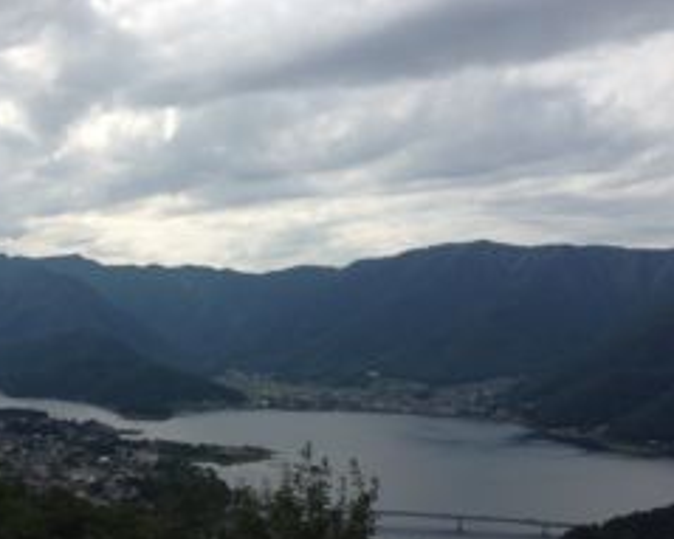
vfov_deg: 27.9
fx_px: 1077
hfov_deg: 34.3
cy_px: 367
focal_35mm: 54
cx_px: 203
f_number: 2.4
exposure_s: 1/1355
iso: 50
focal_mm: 4.12
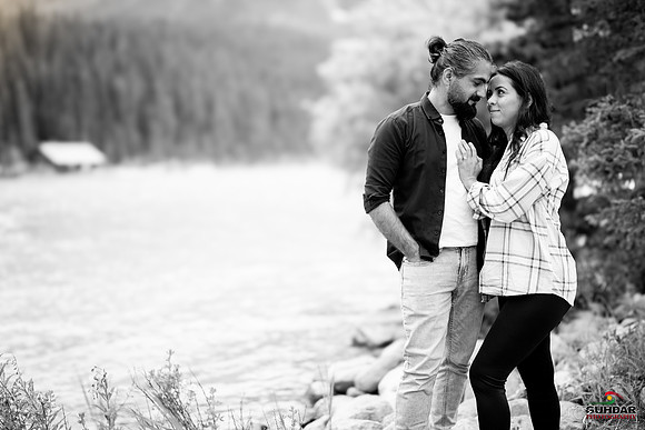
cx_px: 322
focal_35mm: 35
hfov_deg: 54.4
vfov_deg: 37.9
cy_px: 215
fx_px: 627
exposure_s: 1/4000
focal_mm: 35
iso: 200
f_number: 1.2
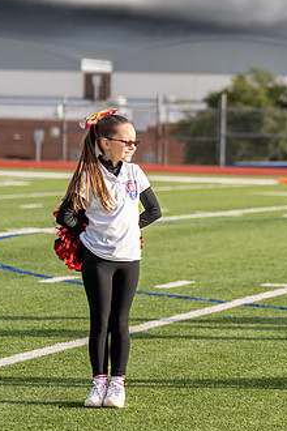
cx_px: 351
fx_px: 2248
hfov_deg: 7.2
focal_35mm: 188
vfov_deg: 10.9
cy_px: 199
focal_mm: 92
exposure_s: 1/2500
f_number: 2.8
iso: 250
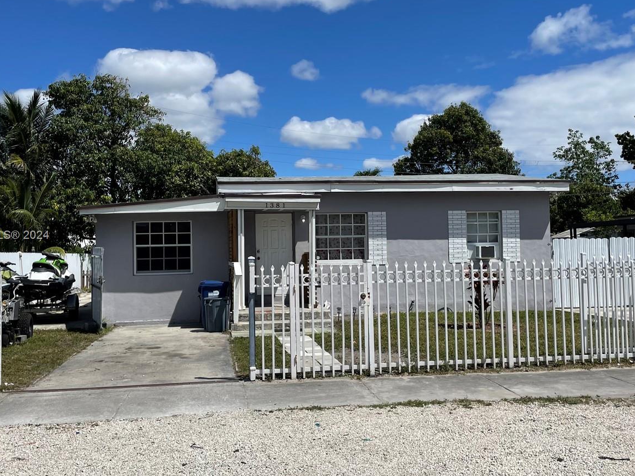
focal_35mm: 36
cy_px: 236
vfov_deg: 39.7
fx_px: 660
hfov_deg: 51.4
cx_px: 313
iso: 32
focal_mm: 4.2
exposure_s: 1/6494
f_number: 1.6
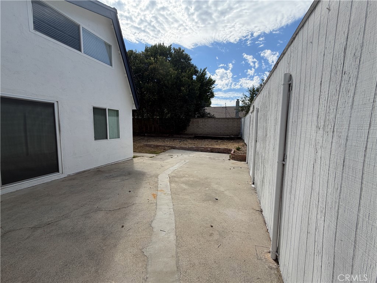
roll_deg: +0.0
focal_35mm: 14
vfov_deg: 85.7
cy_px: 142
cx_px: 188
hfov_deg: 102.1
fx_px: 152
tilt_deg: -6.2
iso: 32
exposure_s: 1/1087
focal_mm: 2.22
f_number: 2.2
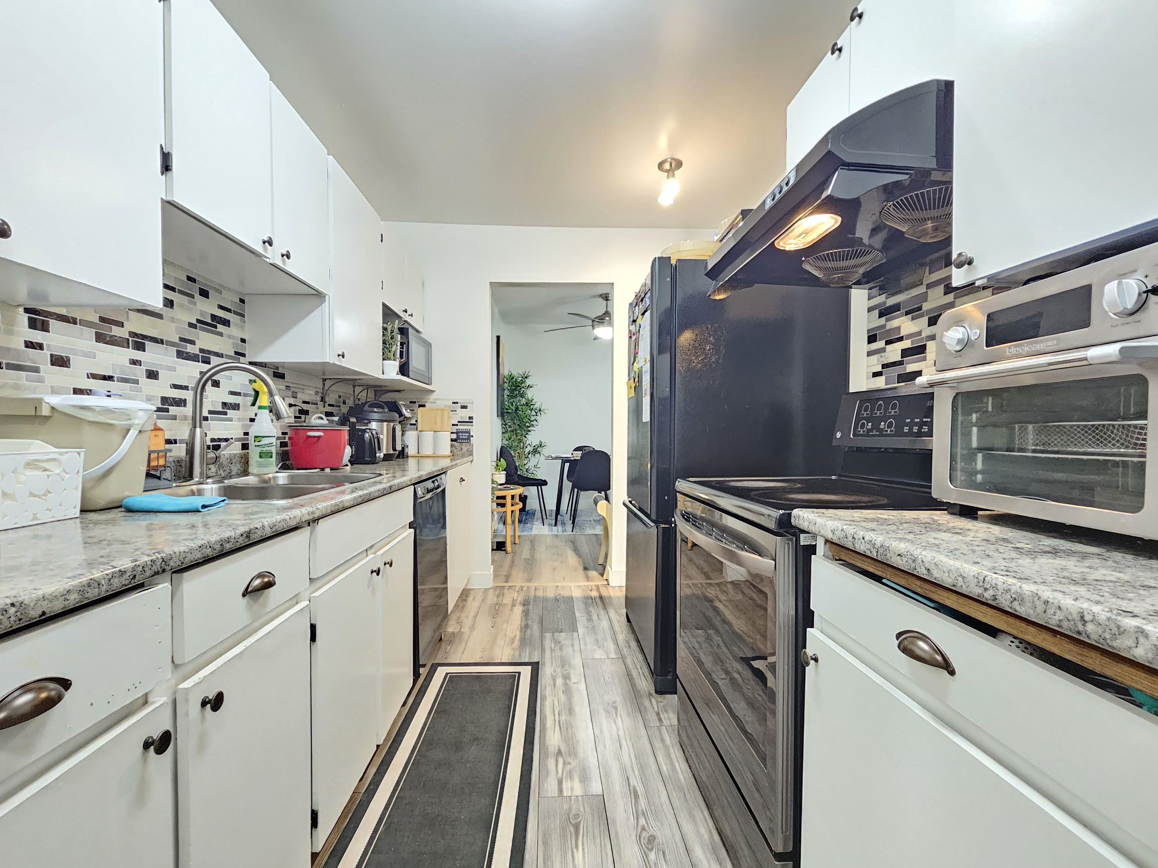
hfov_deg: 102.1
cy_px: 442
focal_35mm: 14
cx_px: 565
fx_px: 468
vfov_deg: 85.7
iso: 1250
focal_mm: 2.2
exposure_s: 1/24
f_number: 2.2
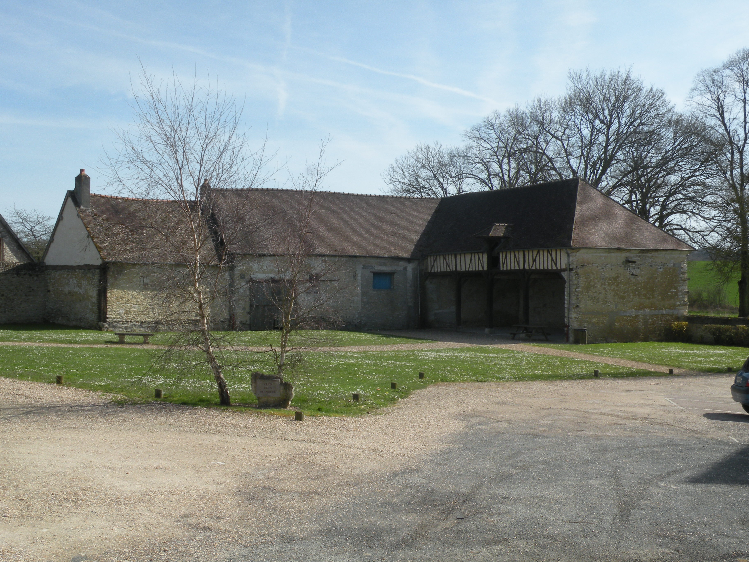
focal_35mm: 42
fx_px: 909
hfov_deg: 44.8
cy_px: 281
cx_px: 374
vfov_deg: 34.3
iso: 64
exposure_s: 1/275
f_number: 6.3
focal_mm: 7.4
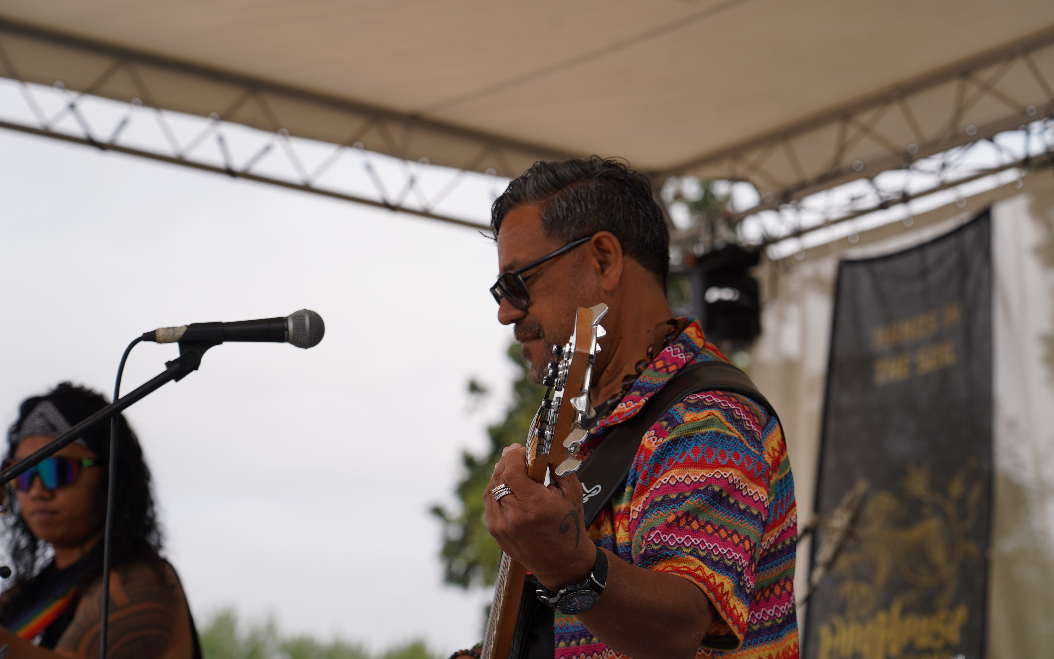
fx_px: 3102
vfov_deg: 12.1
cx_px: 529
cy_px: 316
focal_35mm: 108
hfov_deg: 19.3
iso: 100
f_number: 5.6
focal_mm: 105
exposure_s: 1/320
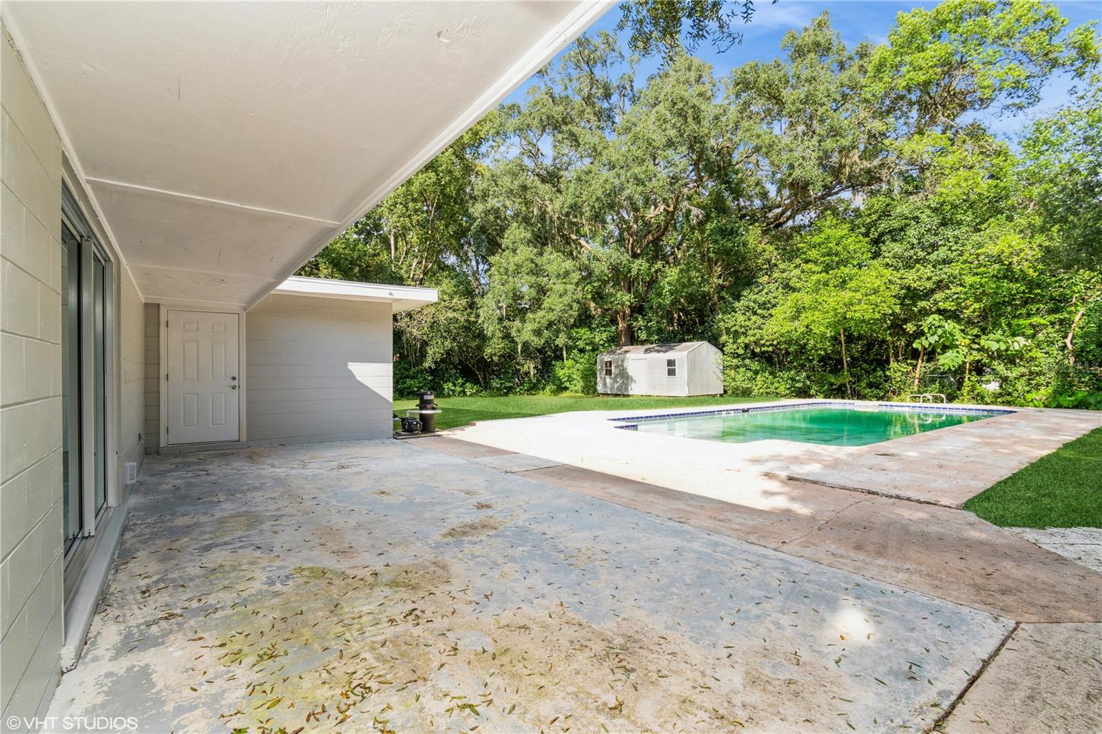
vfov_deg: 77.3
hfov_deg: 100.4
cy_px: 367
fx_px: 459
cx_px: 551
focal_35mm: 15
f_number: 8
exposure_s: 1/125
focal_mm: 10
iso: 200
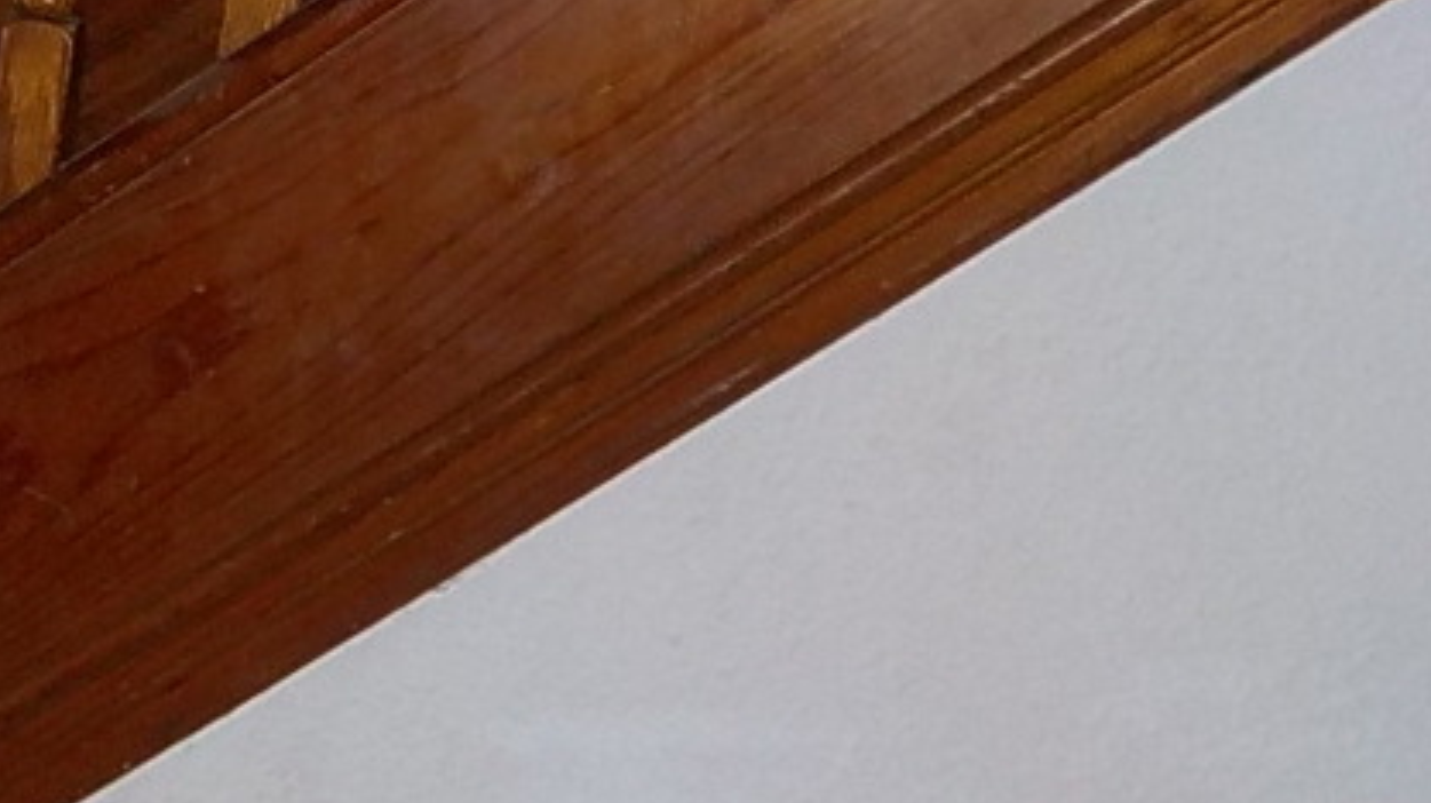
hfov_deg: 18.3
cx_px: -141
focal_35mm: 113
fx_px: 4285
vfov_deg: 10.7
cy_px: 391
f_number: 3.3
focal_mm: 4.1
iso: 200
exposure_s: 1/30
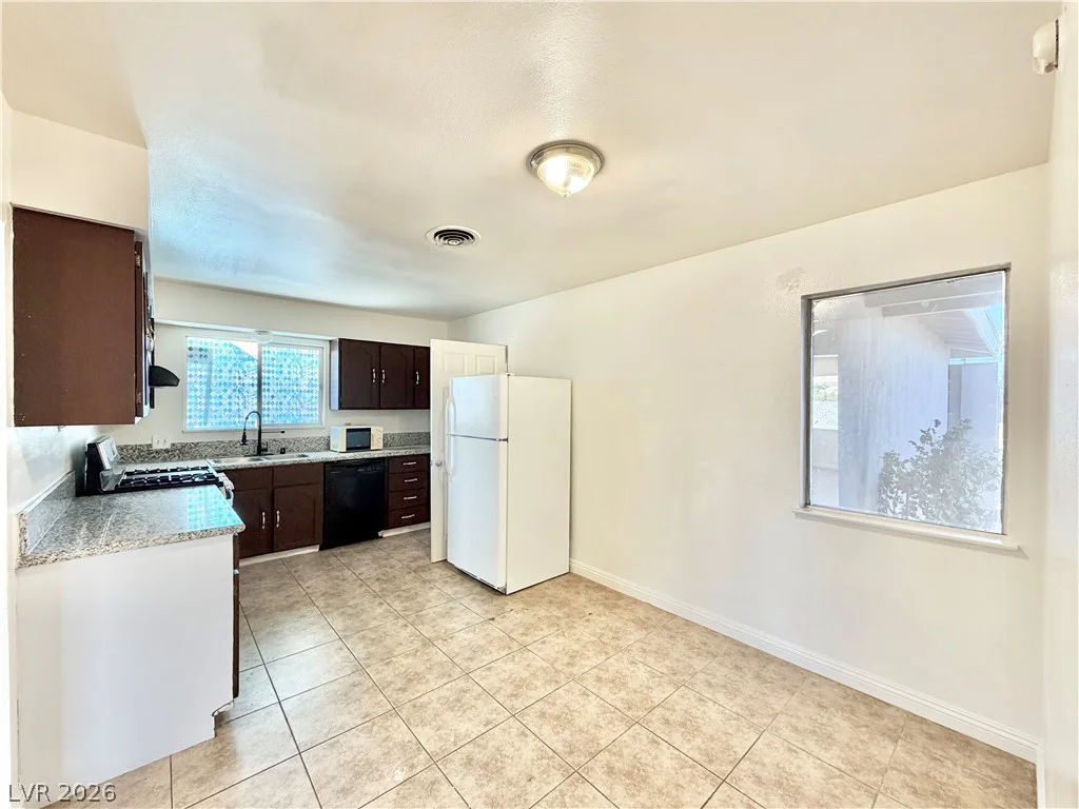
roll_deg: -0.2
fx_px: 436
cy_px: 404
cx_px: 540
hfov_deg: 102.1
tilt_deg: -1.8
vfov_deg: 85.7
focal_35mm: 14
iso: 160
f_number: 2.2
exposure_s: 1/120
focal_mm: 2.22
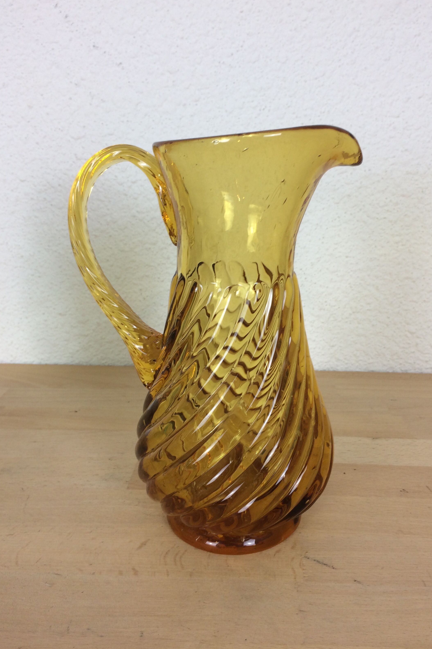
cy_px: 318
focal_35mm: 31
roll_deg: +0.8
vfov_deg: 60.3
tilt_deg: -16.2
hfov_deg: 42.3
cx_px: 237
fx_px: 558
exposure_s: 1/50
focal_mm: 4.15
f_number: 2.2
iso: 50
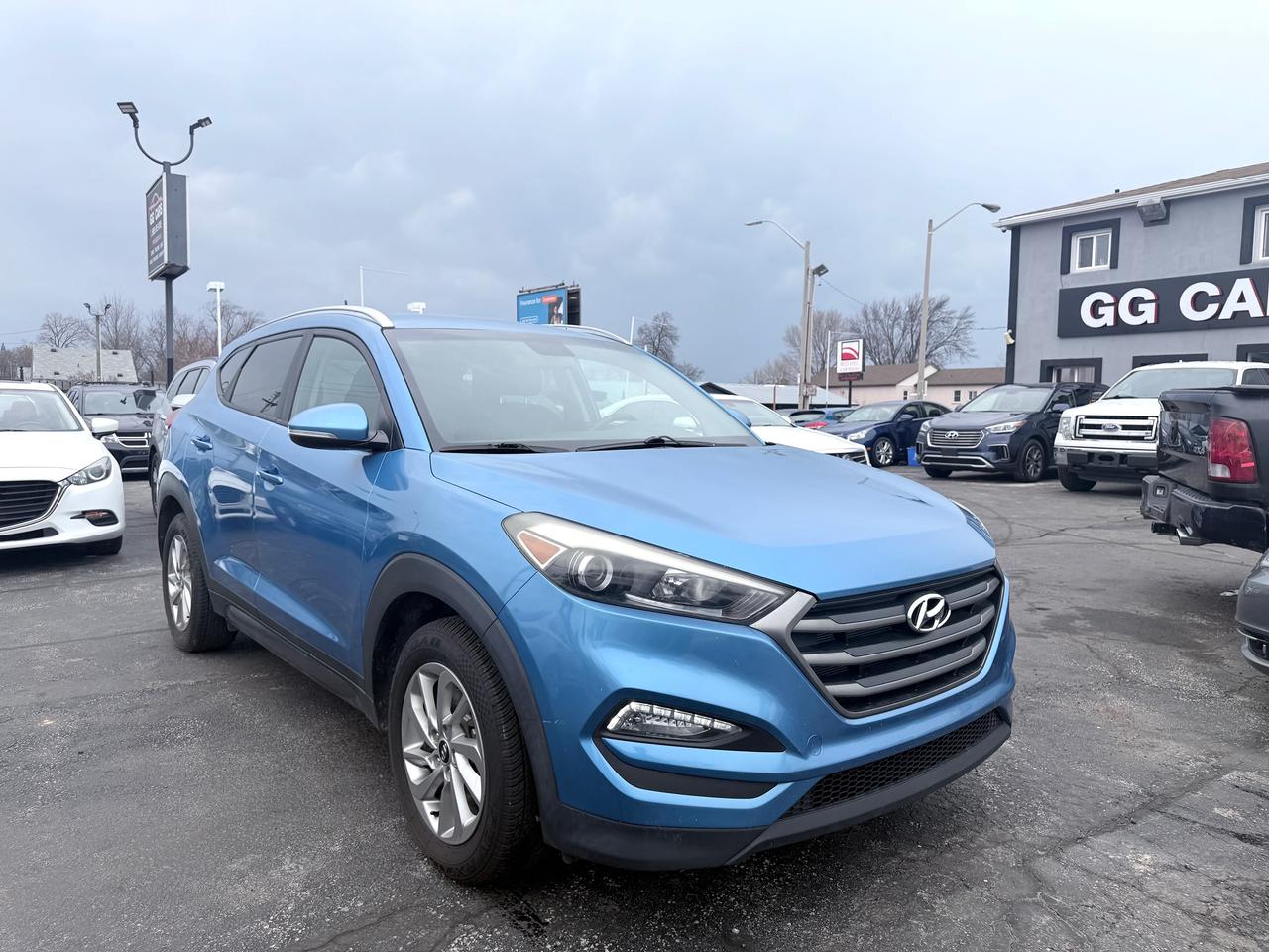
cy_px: 476
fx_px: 880
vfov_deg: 56.8
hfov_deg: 71.6
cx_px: 634
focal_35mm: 24
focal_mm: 6.76
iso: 80
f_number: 1.78
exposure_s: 1/2703
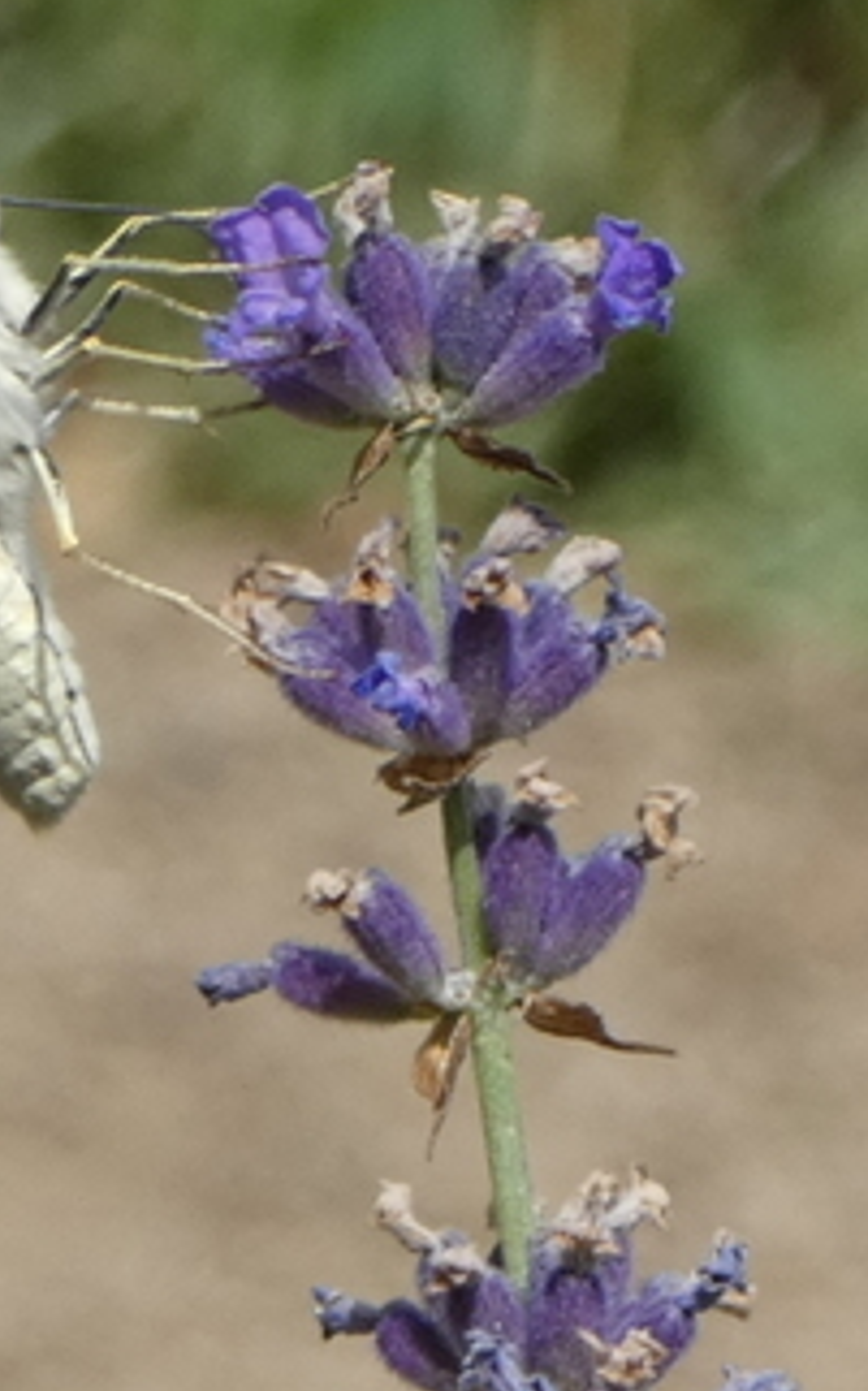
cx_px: -209
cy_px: 622
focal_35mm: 770
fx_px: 29170
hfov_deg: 1.7
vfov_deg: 2.7
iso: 80
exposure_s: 1/160
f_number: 5.5
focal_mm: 49.1
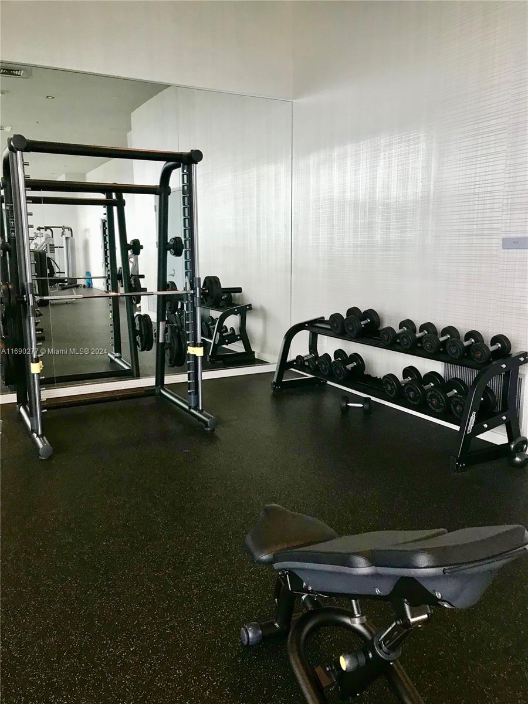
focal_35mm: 28
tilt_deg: -8.0
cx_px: 264
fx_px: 569
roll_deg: -0.6
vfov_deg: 63.4
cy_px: 352
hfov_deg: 49.7
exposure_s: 1/30
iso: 32
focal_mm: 3.99
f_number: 1.8
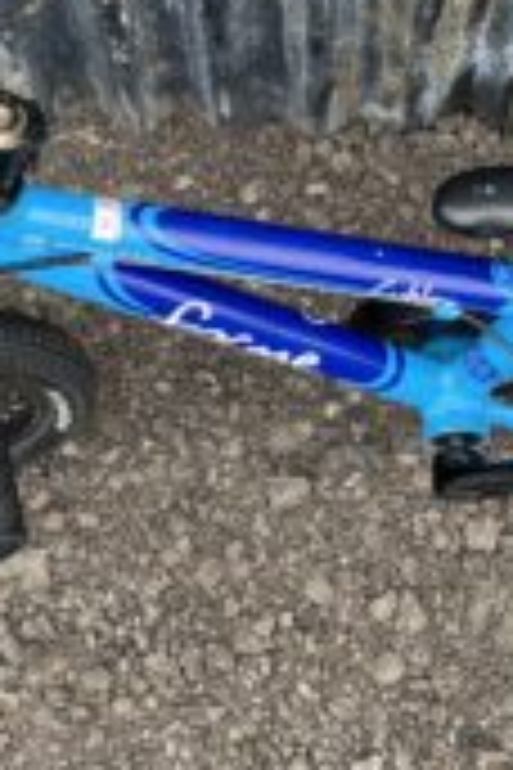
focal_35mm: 76
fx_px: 1624
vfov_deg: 26.5
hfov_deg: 17.9
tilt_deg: -69.8
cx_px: 288
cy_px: 239
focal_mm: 4.2
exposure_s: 1/221
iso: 32
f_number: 1.6
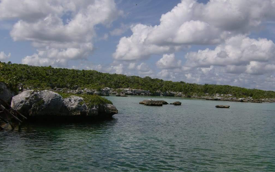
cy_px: 101
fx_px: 292
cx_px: 139
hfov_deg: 50.4
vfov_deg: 32.7
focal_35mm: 39
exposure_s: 1/1976
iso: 100
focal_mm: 6
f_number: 4.7
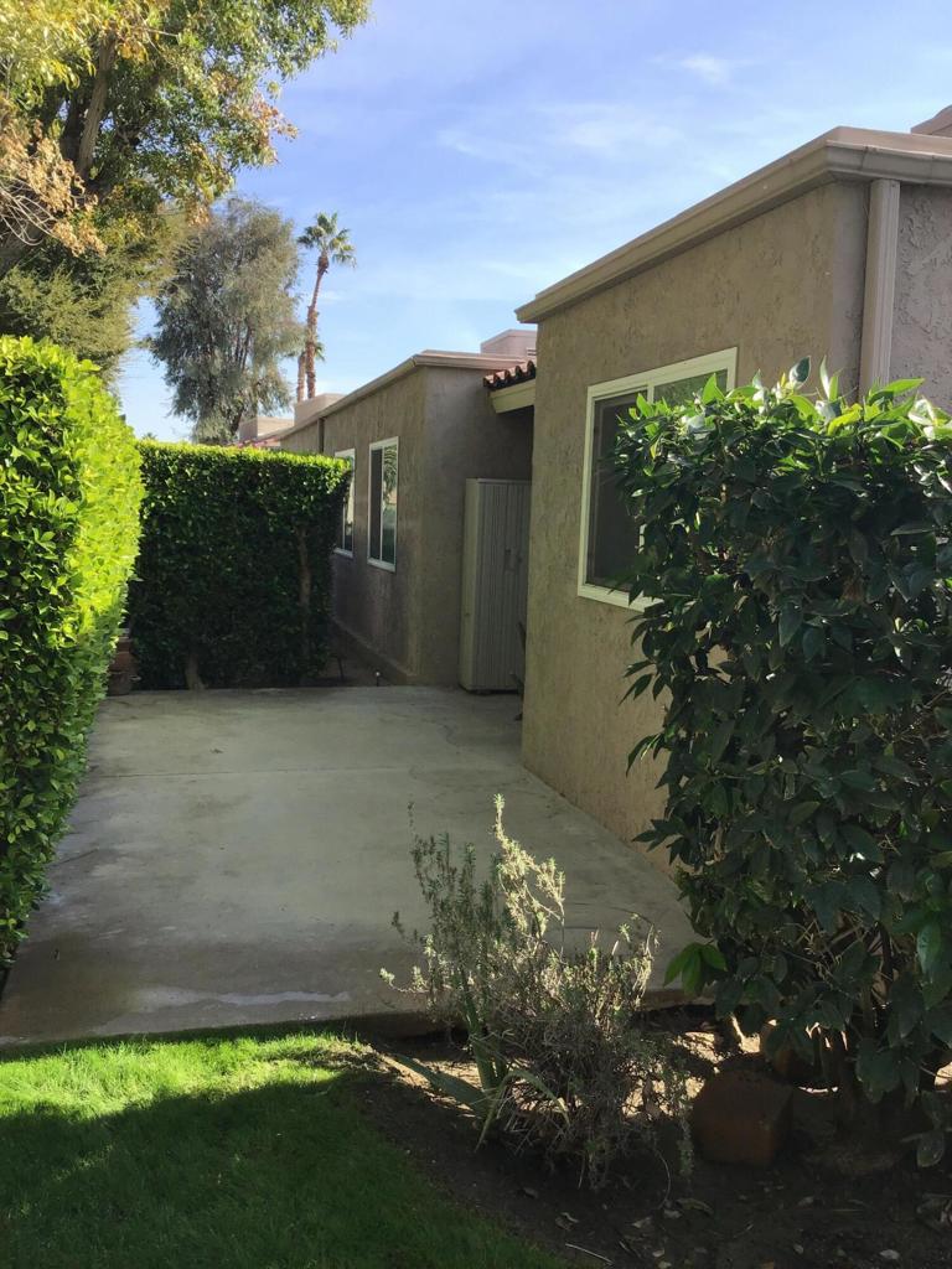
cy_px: 634
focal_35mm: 31
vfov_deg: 58.4
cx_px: 476
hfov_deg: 45.4
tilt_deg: -7.3
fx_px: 1137
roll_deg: -2.4
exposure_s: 1/604
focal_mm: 3.3
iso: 25
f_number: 2.4
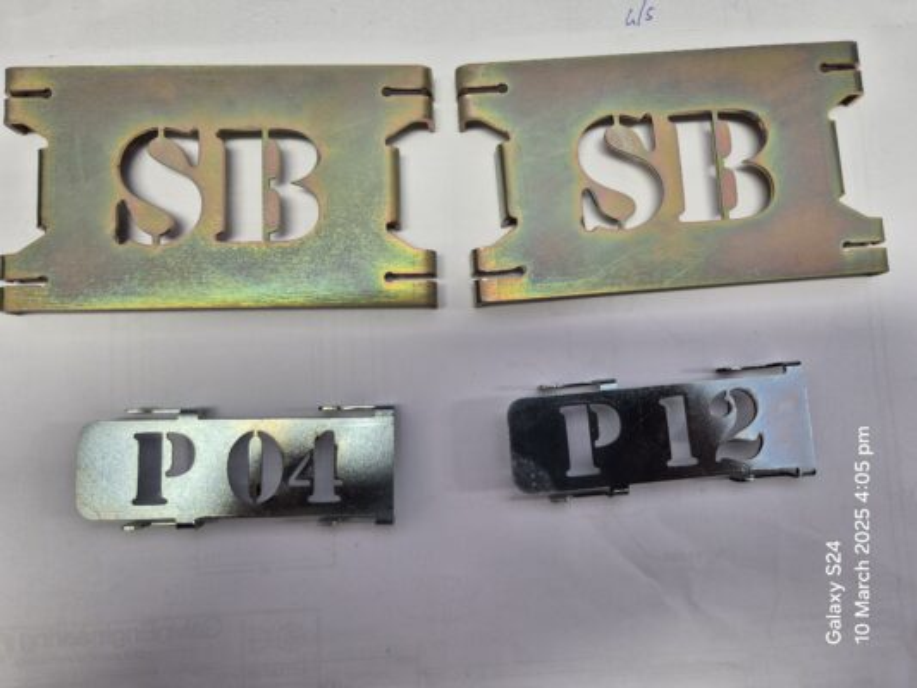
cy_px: 344
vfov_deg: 58.9
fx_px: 609
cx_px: 458
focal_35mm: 23
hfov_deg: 73.9
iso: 100
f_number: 1.8
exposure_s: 1/100
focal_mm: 5.4
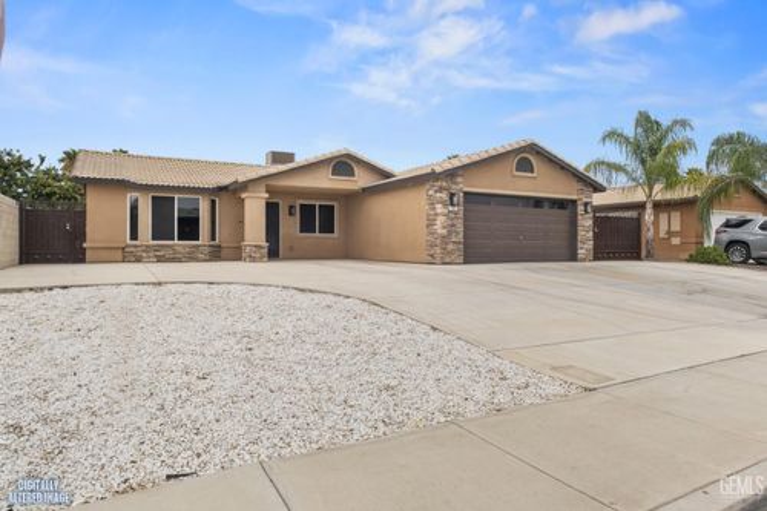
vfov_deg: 59.5
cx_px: 384
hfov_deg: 81.2
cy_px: 256
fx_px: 447
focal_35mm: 21
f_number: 5.6
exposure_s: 1/120
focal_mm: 13.8
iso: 250
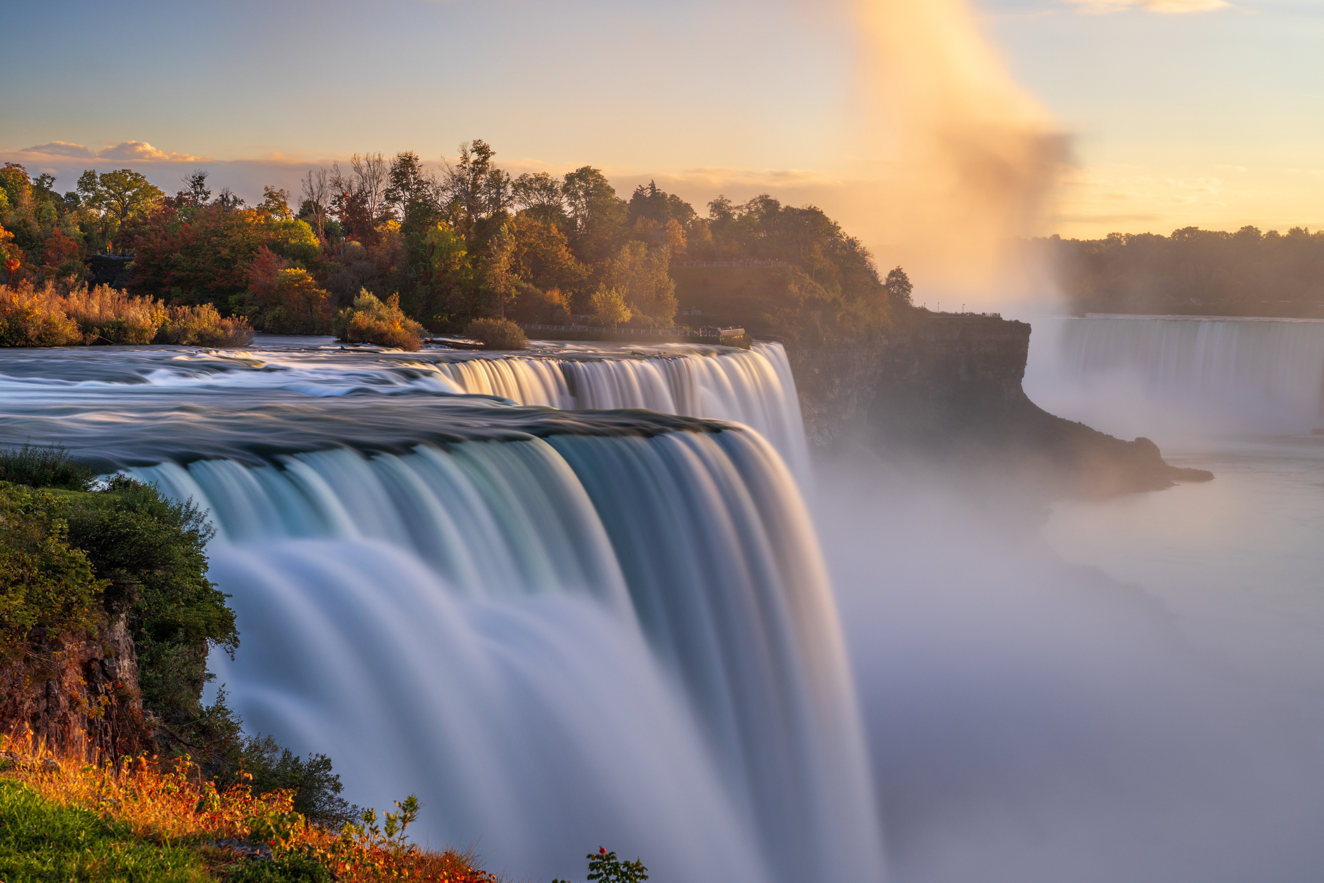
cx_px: 657
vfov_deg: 24.6
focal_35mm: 55
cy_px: 446
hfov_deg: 36.2
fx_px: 2023
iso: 100
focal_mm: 54
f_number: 9
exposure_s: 8
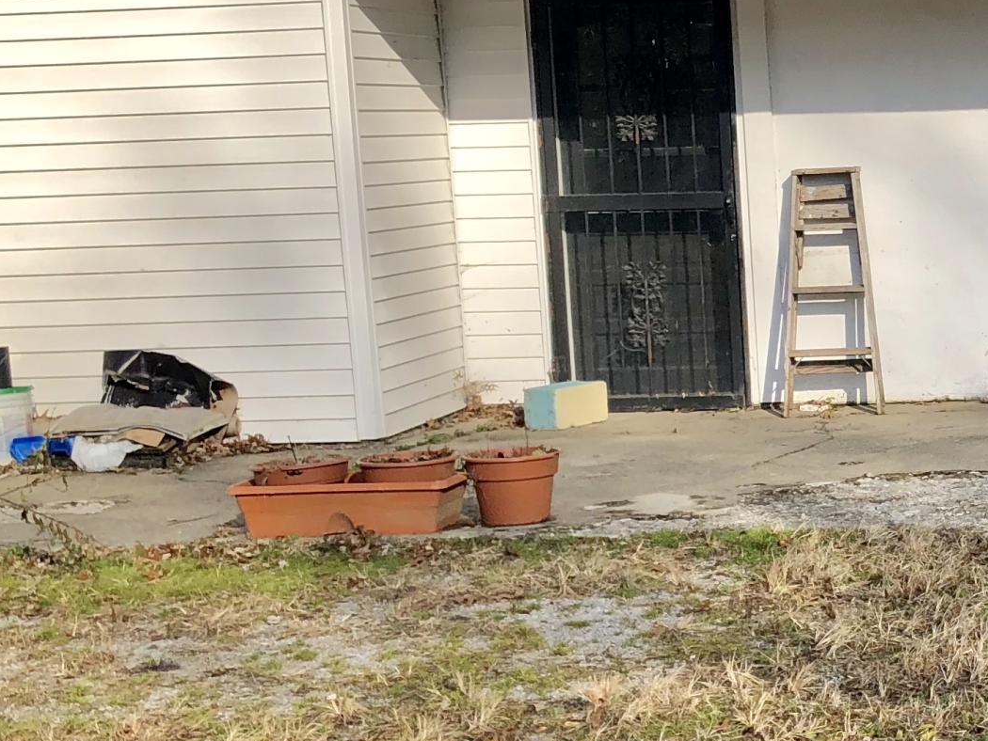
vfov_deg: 18.4
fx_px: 2284
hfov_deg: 22.9
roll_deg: +1.6
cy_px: 436
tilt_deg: -8.5
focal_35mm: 80
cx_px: 1092
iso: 20
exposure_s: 1/2288
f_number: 1.8
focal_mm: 3.99
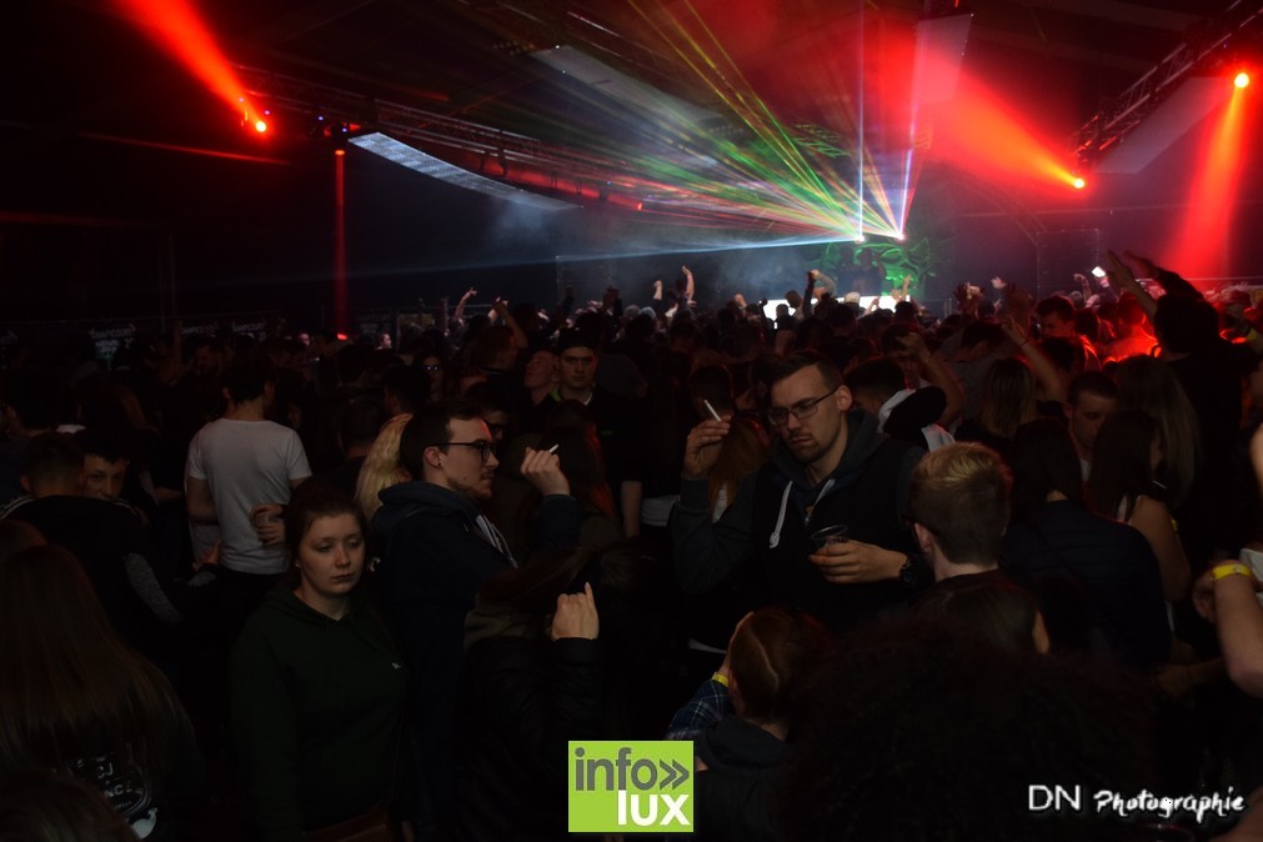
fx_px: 1368
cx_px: 632
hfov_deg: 49.6
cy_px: 421
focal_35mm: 39
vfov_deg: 34.2
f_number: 4
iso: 1600
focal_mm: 26
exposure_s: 1/40
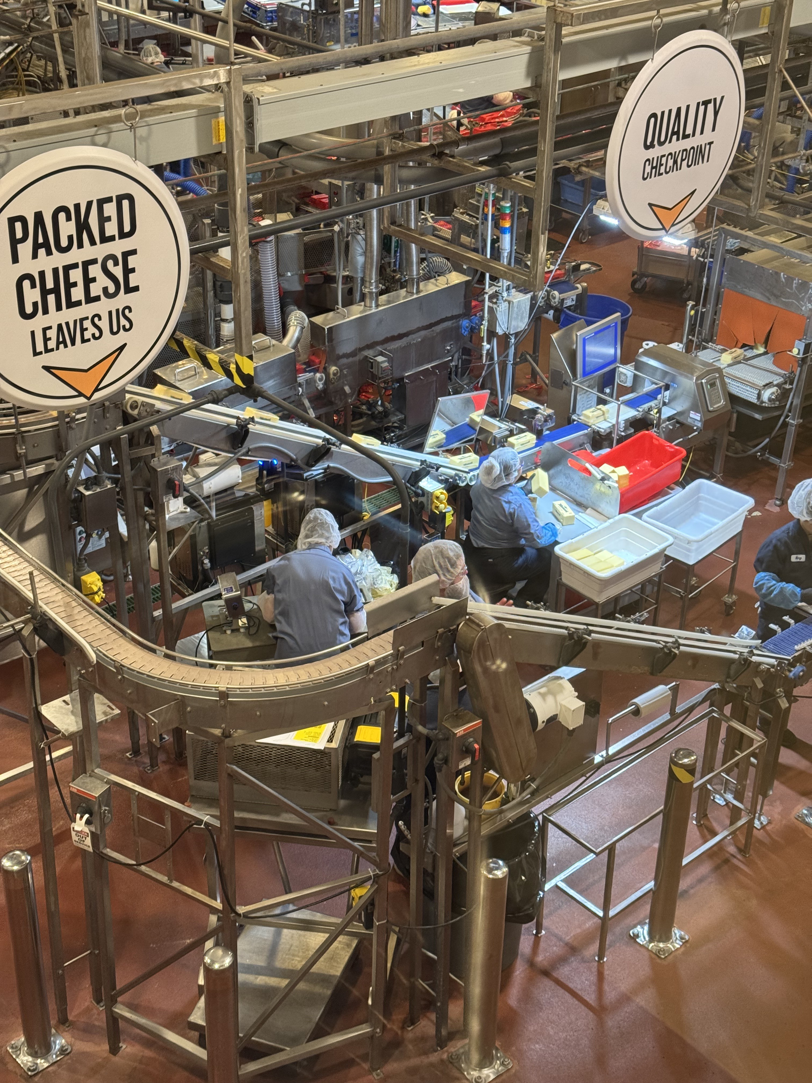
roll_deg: -0.7
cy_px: 542
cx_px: 406
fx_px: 1501
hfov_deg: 30.3
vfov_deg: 39.7
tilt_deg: -30.6
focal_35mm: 48
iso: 250
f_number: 1.78
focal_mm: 6.76
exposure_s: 1/40
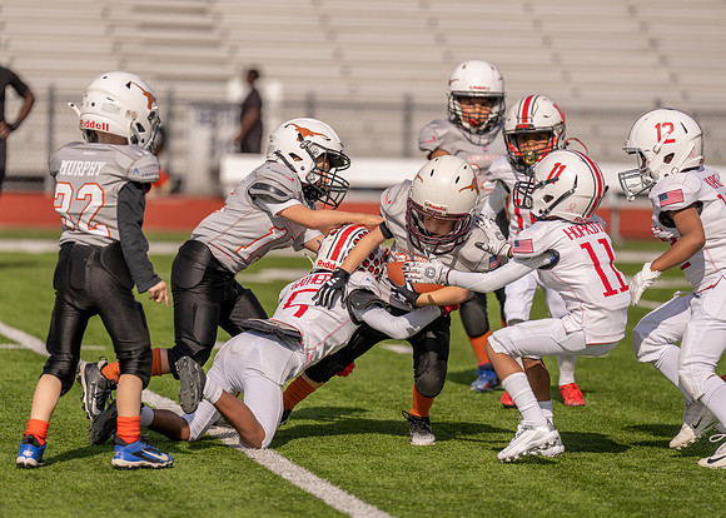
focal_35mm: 231
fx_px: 4757
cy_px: 285
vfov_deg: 6.2
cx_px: 326
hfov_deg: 8.7
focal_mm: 200
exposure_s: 1/4000
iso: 100
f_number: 2.8
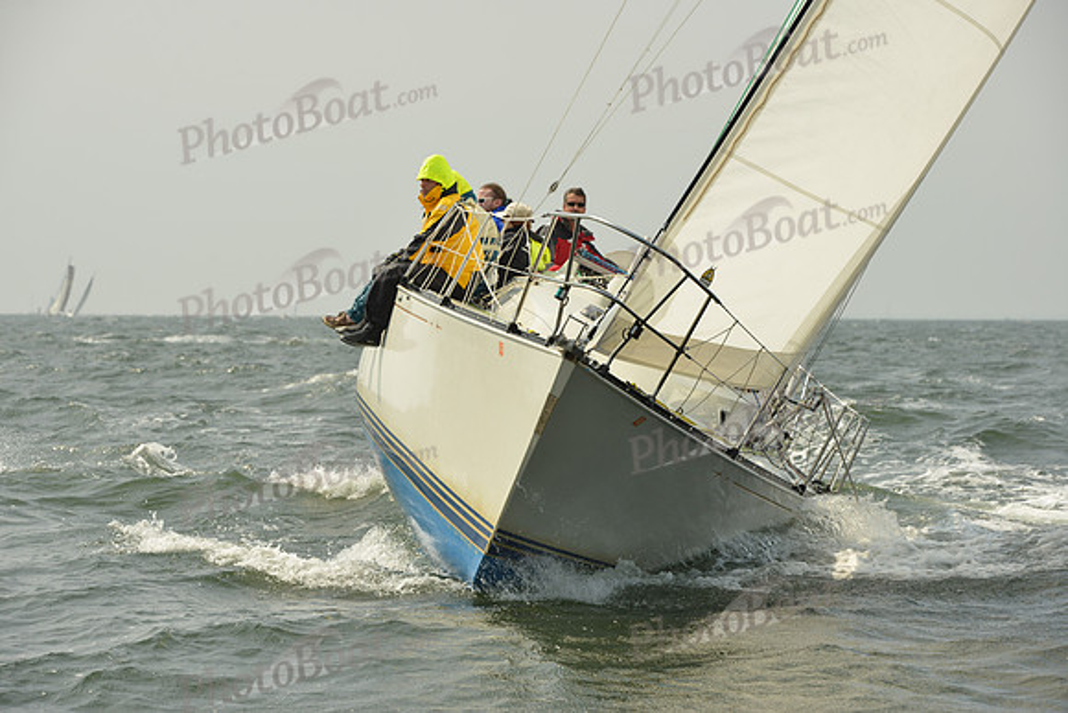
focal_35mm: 135
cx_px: 534
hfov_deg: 15.2
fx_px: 4006
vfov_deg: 10.2
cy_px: 356
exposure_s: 1/1250
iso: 320
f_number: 9
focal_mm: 135
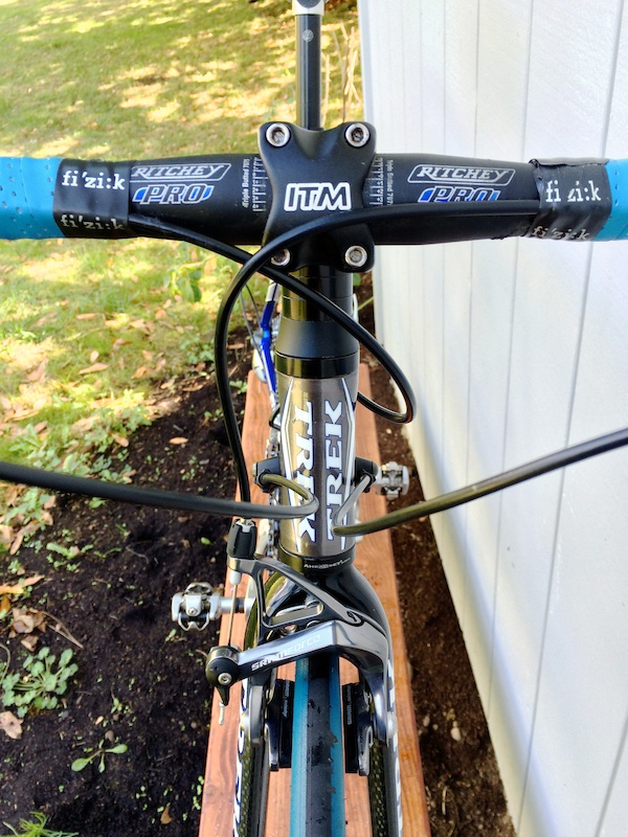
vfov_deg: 61.7
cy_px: 418
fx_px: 701
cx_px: 314
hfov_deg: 48.2
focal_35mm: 29
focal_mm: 4.15
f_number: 2.2
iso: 40
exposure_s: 1/60
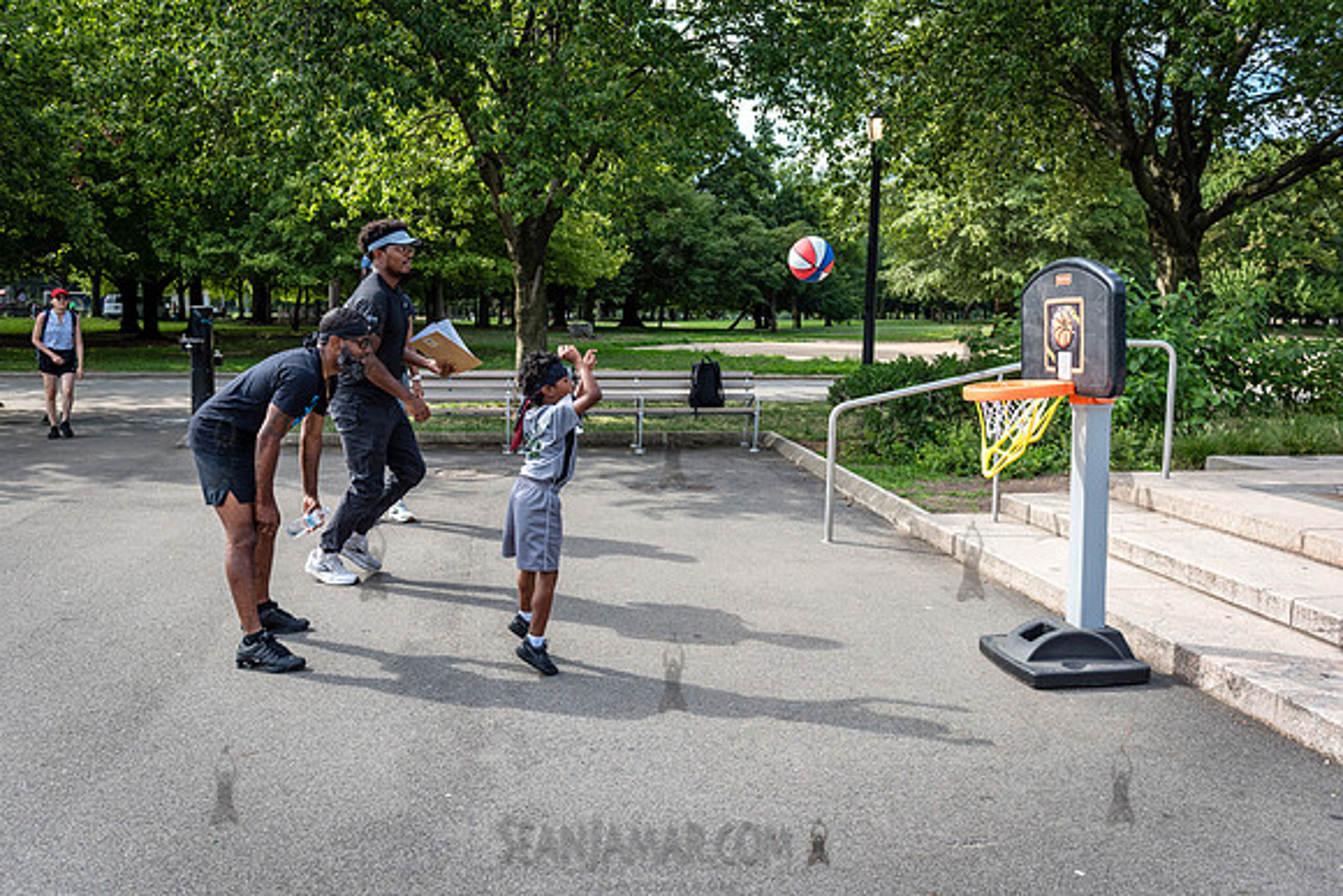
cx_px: 672
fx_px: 1157
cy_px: 448
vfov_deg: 42.3
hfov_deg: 60.3
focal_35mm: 31
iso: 200
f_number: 4
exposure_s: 1/800
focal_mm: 31
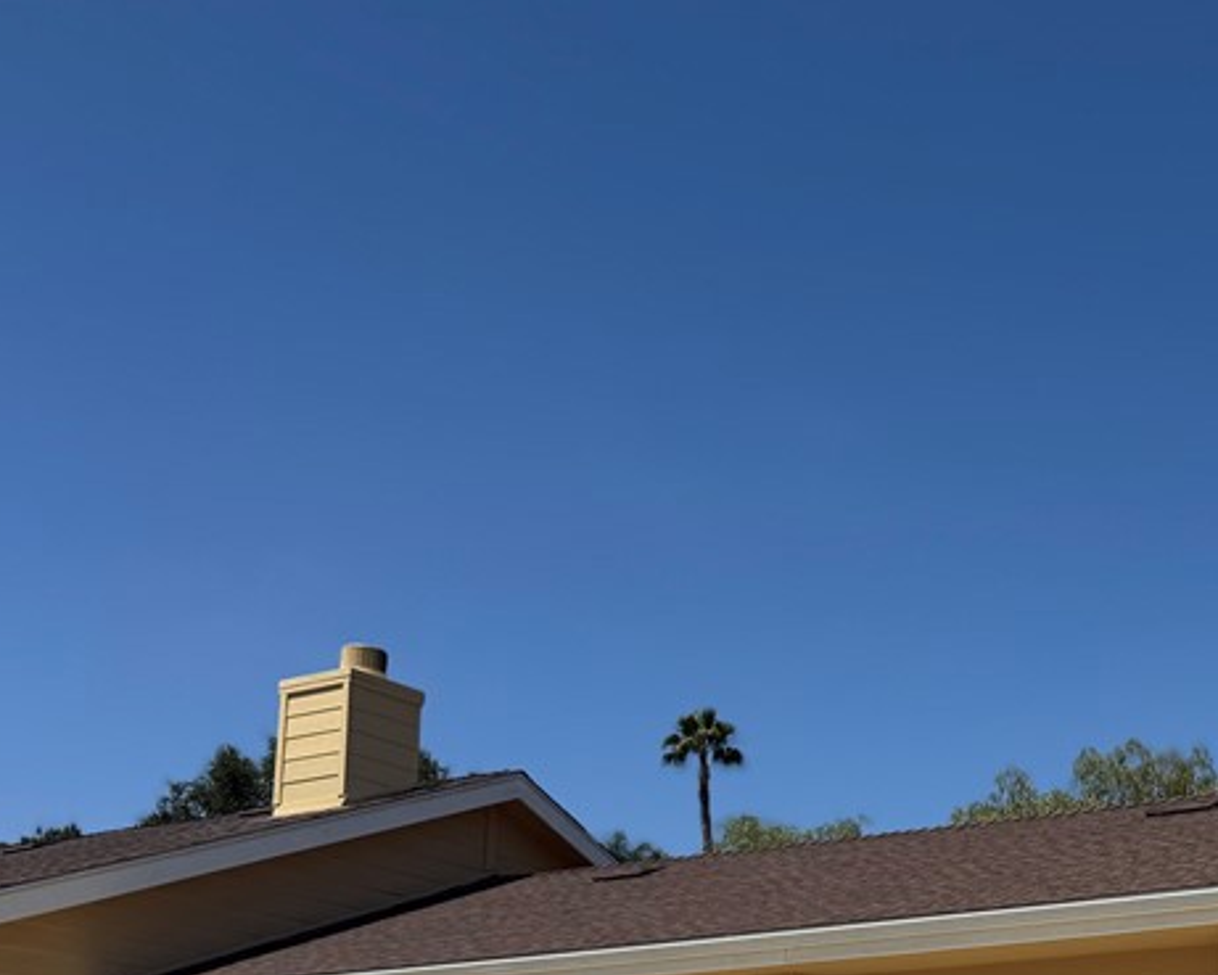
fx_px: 1875
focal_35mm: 52
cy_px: 970
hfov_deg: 34.0
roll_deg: +0.6
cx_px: 1099
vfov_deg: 27.5
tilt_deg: +9.3
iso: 80
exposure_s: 1/8130
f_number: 1.78
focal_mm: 6.76
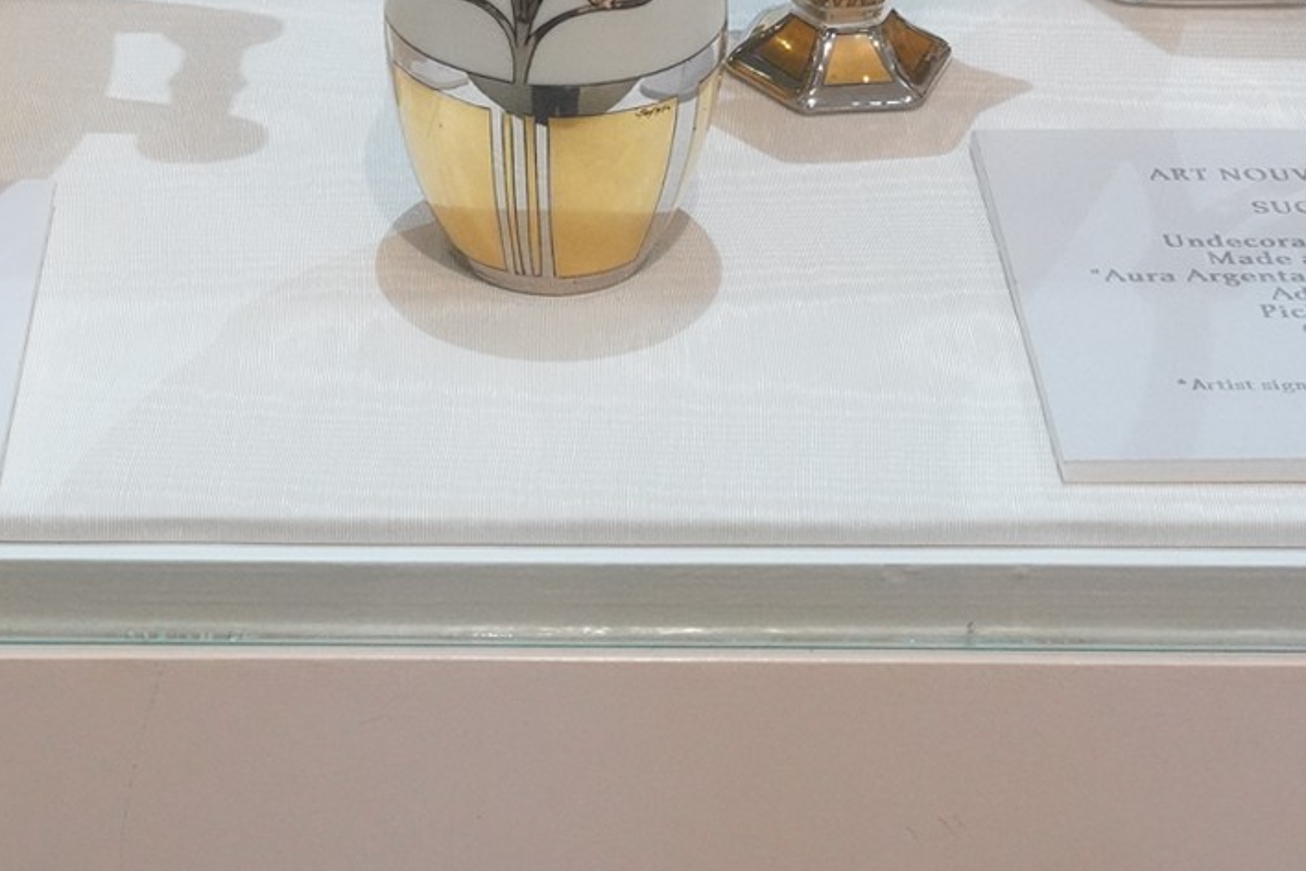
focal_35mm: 96
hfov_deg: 21.2
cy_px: -310
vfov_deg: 13.6
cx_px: 489
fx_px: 3482
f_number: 10
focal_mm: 34
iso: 6400
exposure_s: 1/80
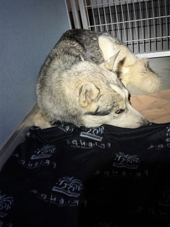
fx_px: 314
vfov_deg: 39.7
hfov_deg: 30.3
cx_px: 85
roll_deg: +11.4
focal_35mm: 48
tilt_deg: -26.2
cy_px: 114
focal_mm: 6.76
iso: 500
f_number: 1.78
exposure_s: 1/33
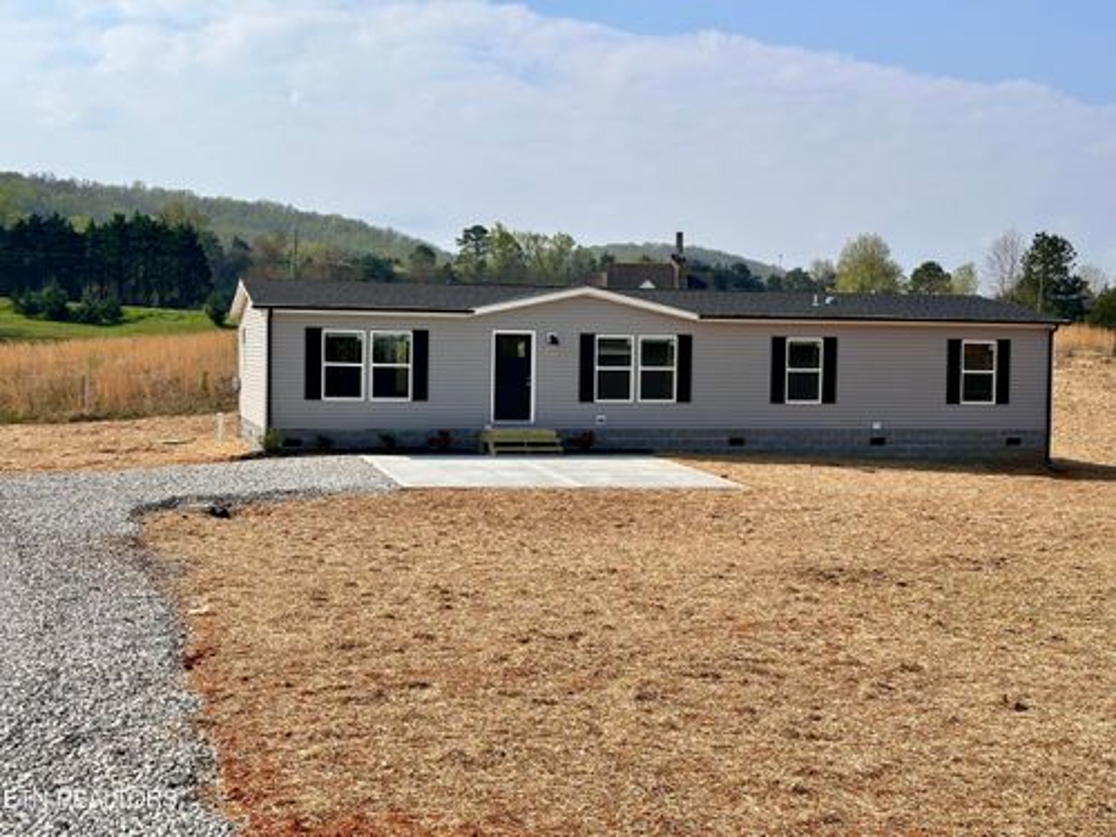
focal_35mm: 48
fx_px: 1547
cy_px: 418
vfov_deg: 30.3
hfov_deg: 39.7
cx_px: 558
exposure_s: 1/6211
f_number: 1.78
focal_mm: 6.86
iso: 64
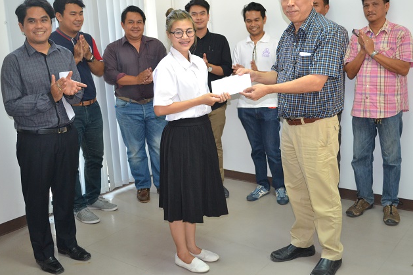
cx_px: 203
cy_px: 111
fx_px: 482
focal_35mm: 42
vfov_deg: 31.8
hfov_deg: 46.4
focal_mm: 22
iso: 1100
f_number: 3.8
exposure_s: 1/60
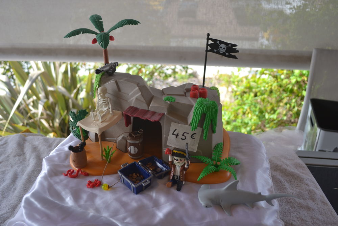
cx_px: 169
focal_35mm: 33
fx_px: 310
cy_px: 113
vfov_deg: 40.0
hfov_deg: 57.2
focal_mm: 22
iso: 100
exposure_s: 1/125
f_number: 3.8
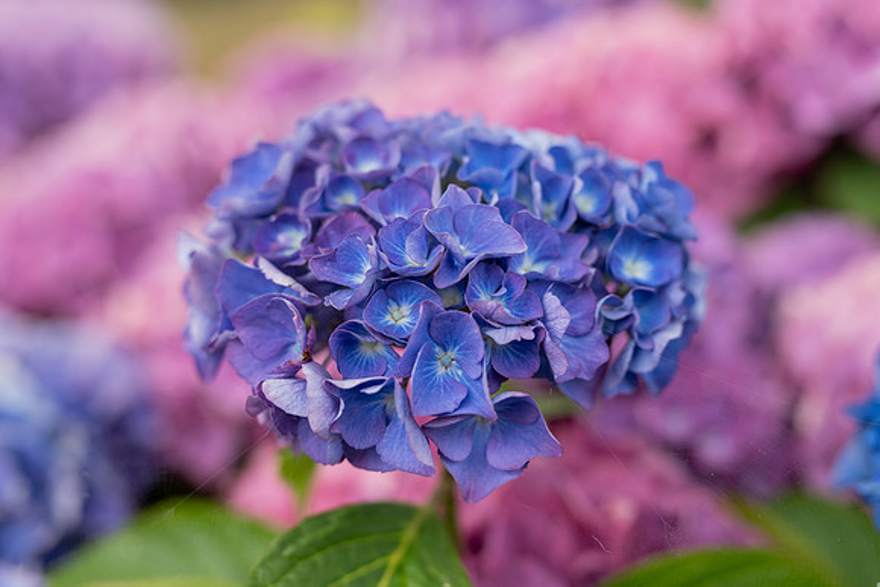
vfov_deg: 25.9
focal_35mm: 52
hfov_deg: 38.0
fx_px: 1276
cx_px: 442
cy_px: 290
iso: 800
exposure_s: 1/1250
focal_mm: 50
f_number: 2.8
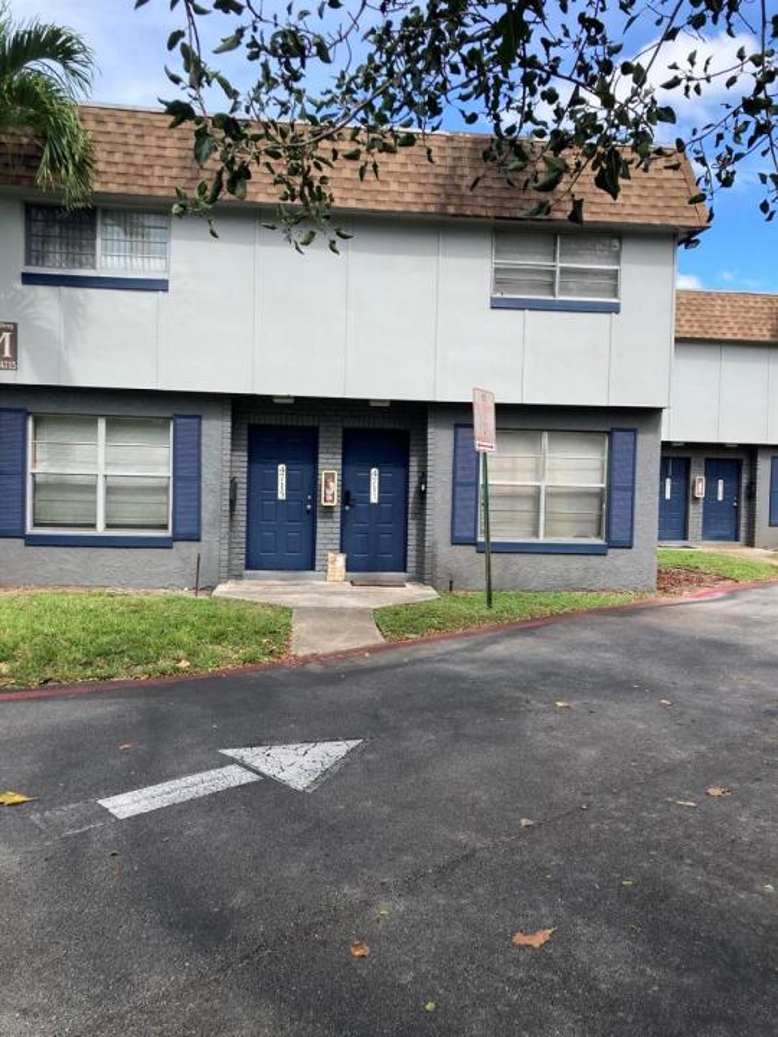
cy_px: 518
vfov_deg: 63.4
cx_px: 389
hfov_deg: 49.7
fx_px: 839
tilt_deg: -1.1
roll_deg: -2.4
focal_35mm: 28
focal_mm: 3.99
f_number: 1.8
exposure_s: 1/787
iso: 20
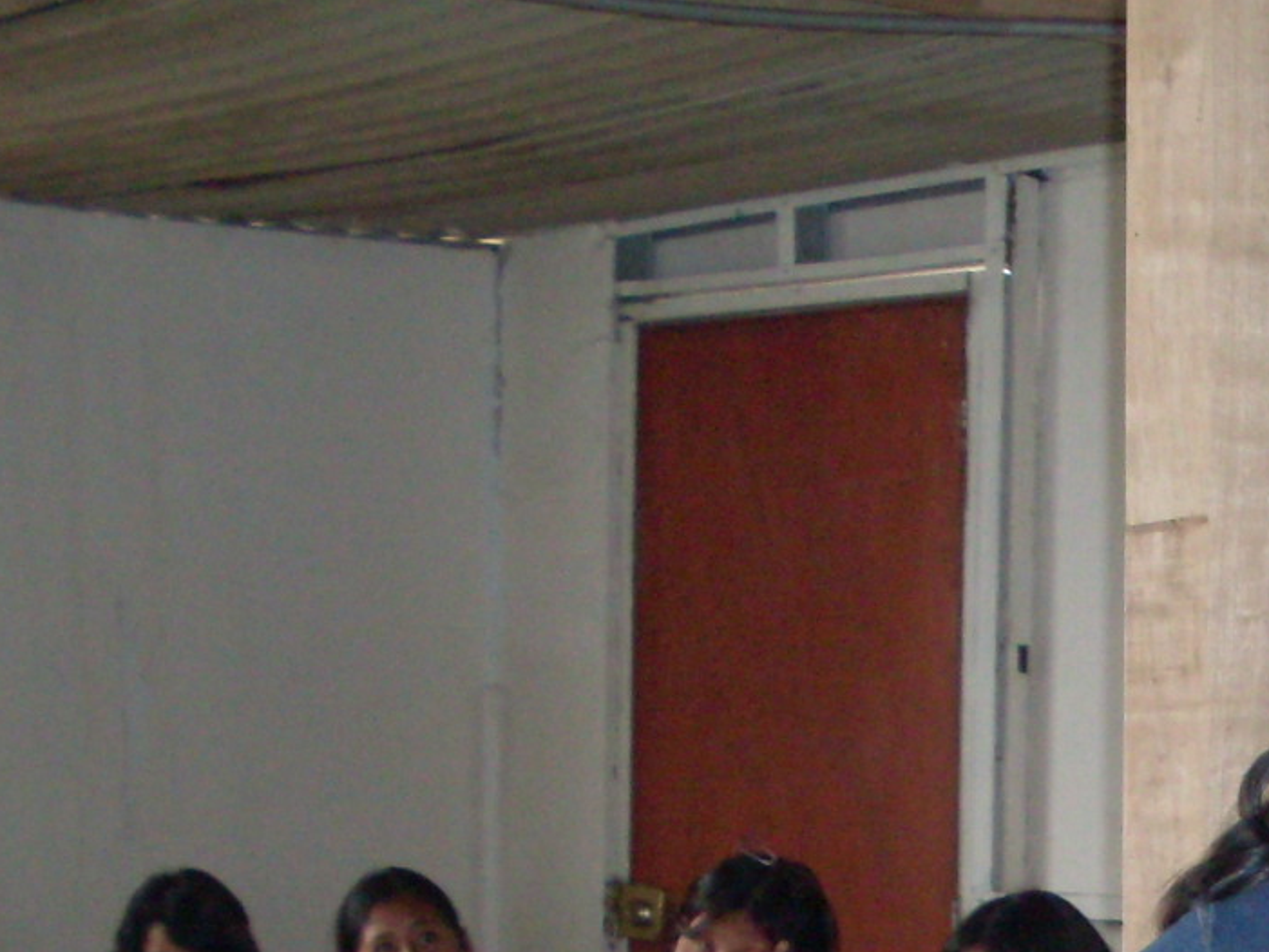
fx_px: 4070
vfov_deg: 12.8
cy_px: 1318
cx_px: 1613
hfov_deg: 16.8
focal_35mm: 111
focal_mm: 6.3
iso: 160
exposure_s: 1/45
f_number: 2.8
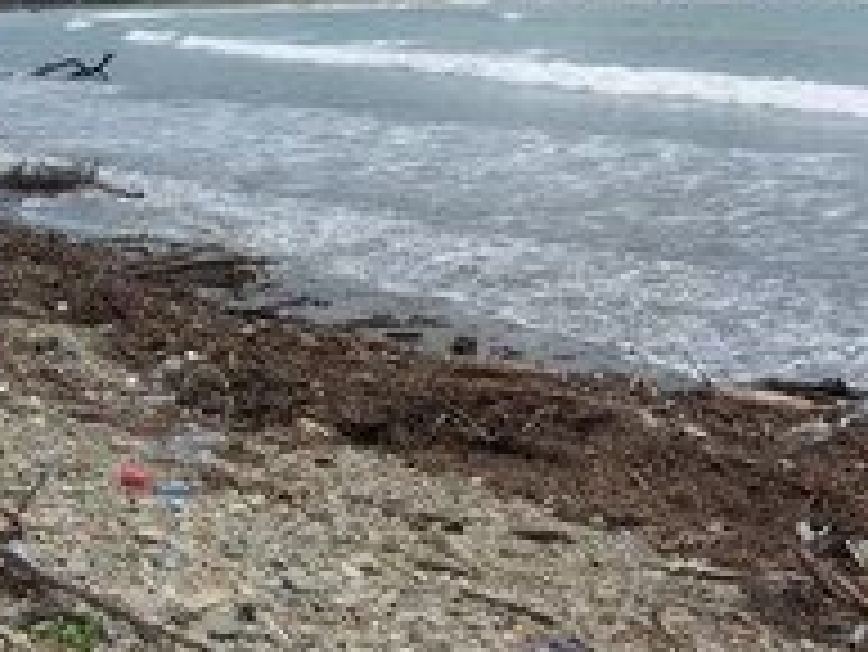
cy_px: 306
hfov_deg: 28.5
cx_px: 470
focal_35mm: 68
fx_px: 1706
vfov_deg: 21.6
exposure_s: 1/1250
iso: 80
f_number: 4.8
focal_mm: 7.5
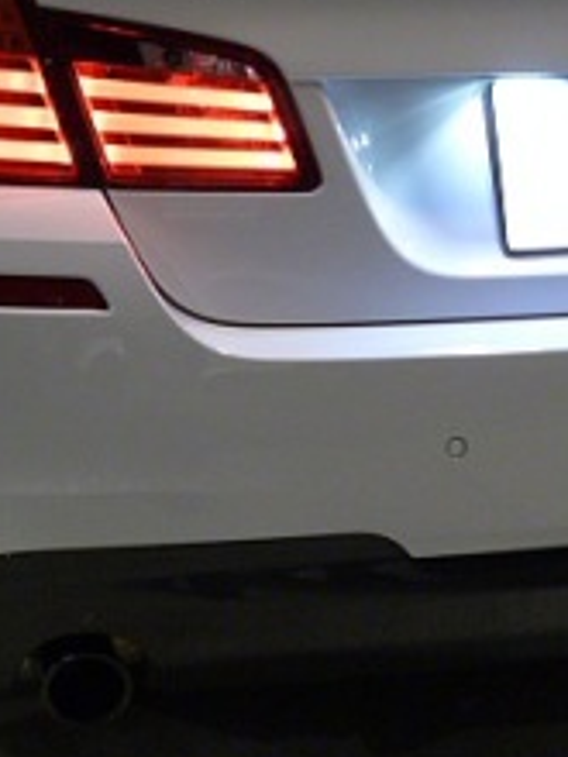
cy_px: 218
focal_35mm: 77
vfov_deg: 25.1
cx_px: 358
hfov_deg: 19.1
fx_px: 1685
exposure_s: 1/40
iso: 400
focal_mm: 5.7
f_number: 2.9
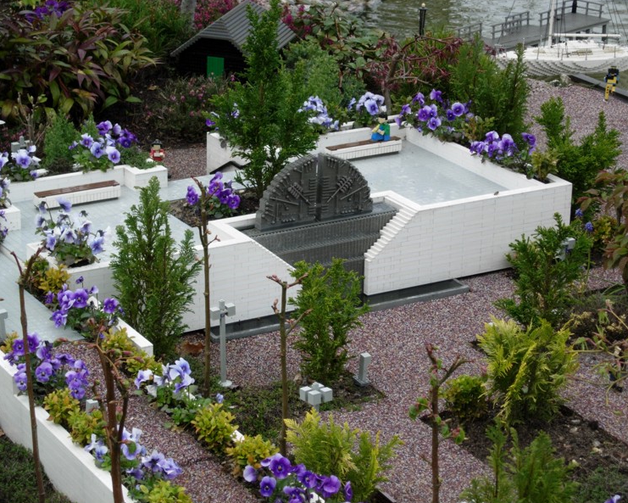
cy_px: 251
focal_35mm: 119
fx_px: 2212
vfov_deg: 13.0
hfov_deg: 16.2
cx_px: 324
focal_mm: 23.4
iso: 64
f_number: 4.9
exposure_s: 1/271
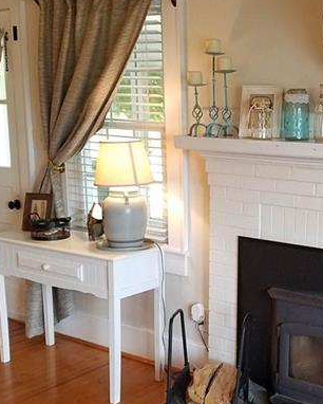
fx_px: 609
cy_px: 224
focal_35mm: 51
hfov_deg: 28.8
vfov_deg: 36.6
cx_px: 277
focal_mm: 4.2
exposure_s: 1/24
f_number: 1.7
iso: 125
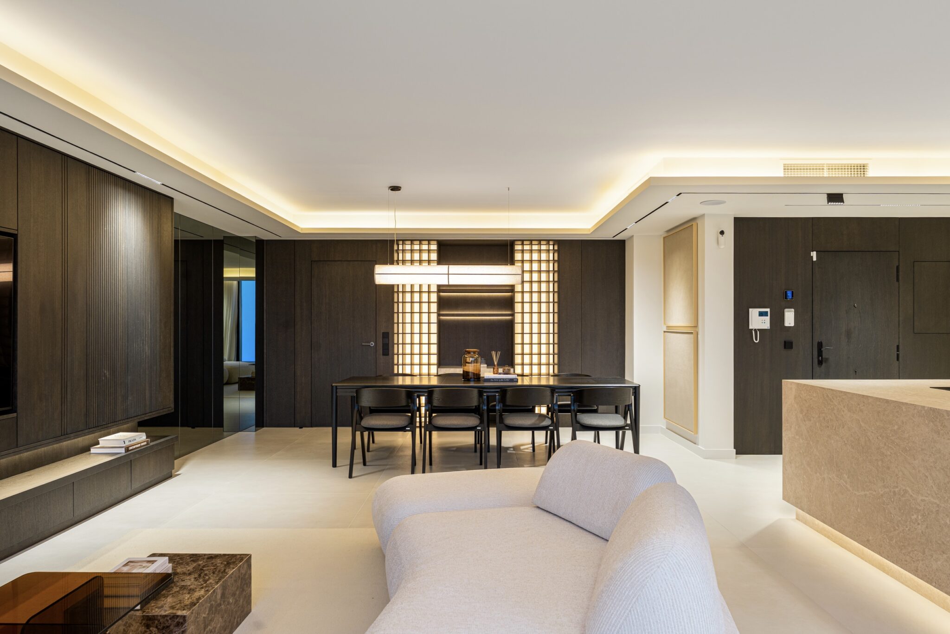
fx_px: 633
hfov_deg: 73.7
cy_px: 317
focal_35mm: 24
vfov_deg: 53.1
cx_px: 475
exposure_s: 1/2
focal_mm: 24
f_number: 8
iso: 200
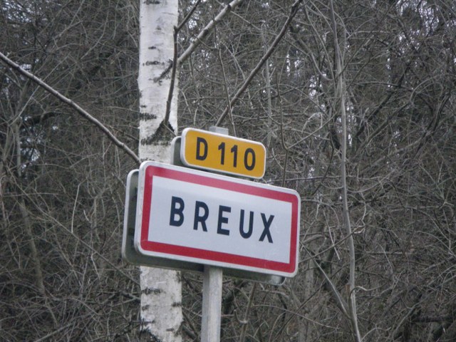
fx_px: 1844
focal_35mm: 140
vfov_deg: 10.6
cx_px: 228
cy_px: 171
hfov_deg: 14.1
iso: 500
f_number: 5.5
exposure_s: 1/250
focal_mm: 25
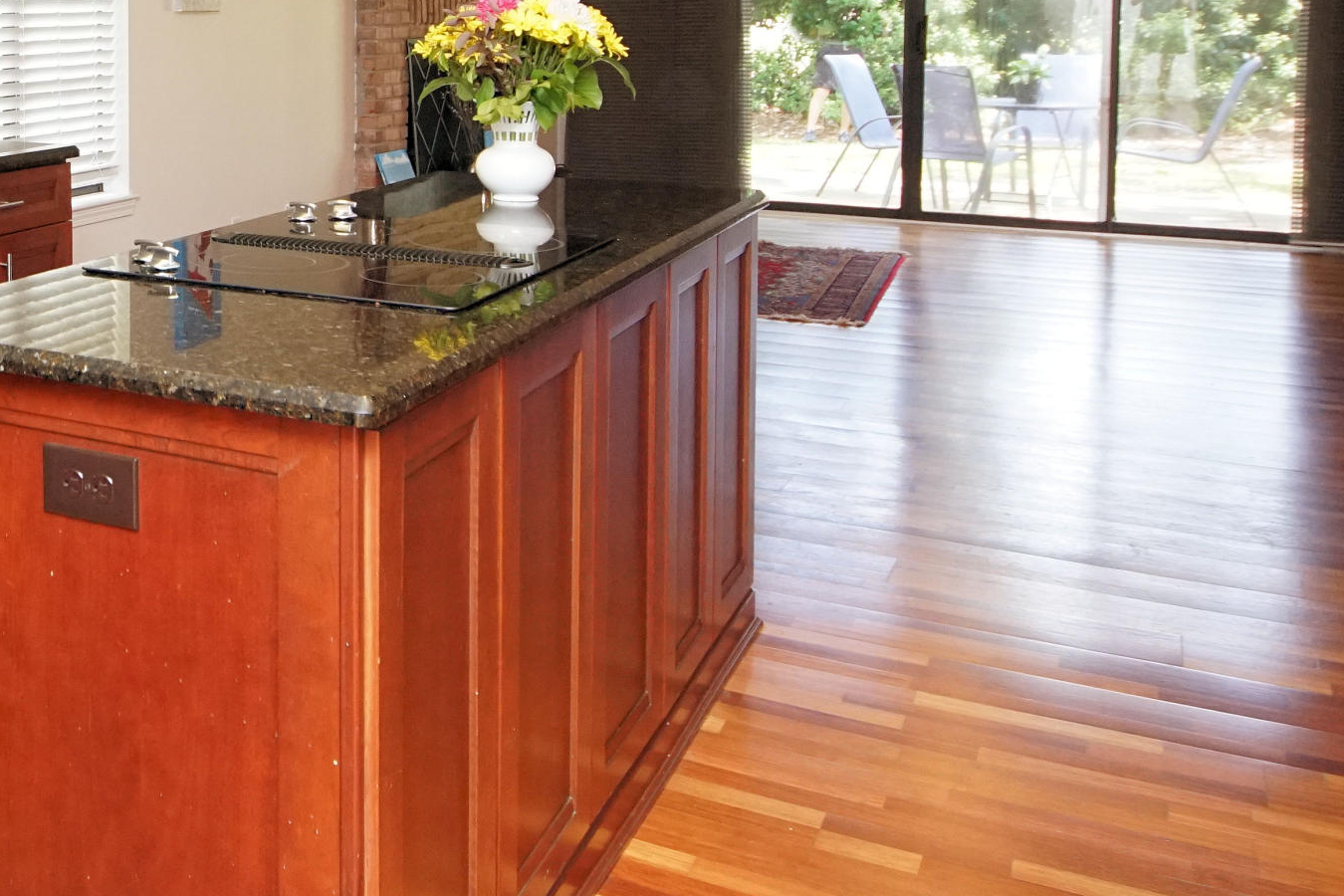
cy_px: 84
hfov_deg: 42.0
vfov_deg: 31.8
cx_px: -1
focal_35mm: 40
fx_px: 1493
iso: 2000
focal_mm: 12
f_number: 4.5
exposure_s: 1/160
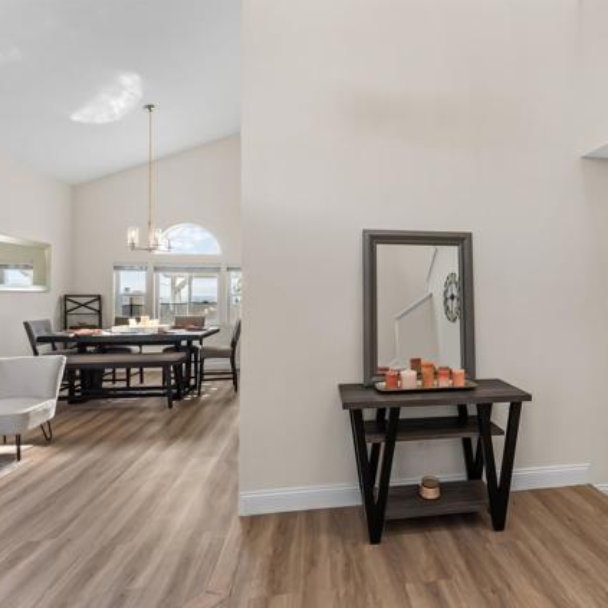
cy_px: 305
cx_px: 378
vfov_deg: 80.7
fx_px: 358
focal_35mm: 18
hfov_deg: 79.3
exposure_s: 1/10
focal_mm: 14
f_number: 10
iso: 1000
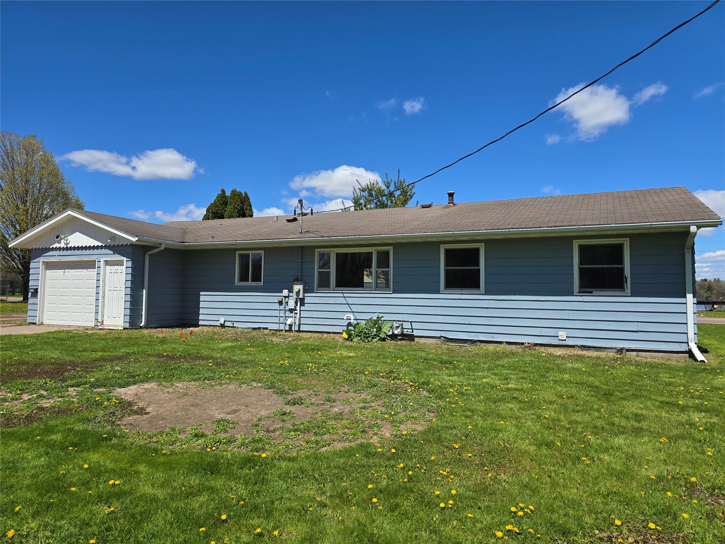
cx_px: 362
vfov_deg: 58.9
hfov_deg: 73.9
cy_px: 272
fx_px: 482
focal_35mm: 23
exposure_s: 1/968
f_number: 1.7
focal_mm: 6.3
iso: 12
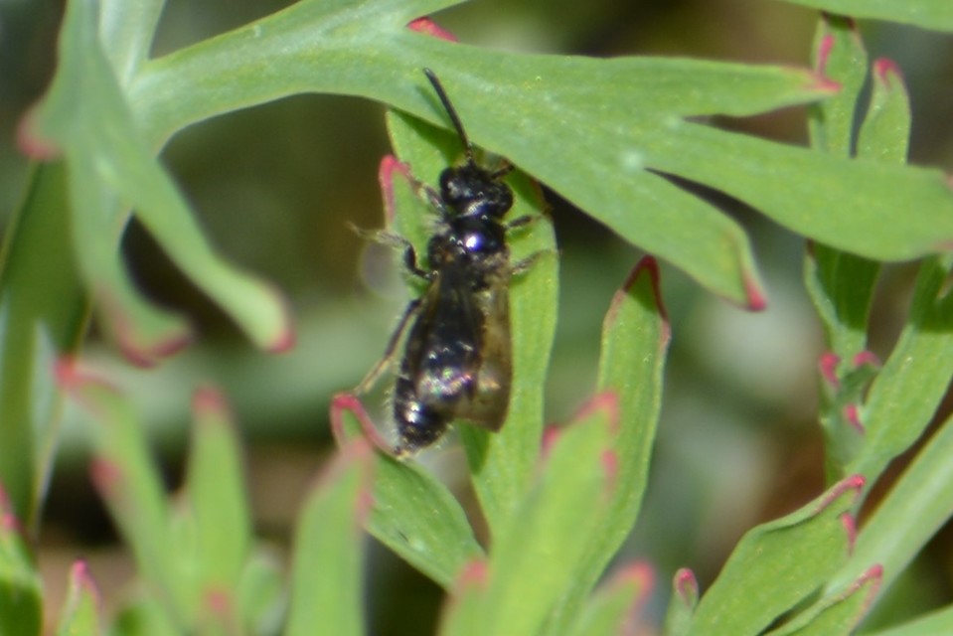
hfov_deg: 4.6
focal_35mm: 450
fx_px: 11915
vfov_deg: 3.1
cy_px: 318
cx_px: 476
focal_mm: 300
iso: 100
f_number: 8
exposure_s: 1/200
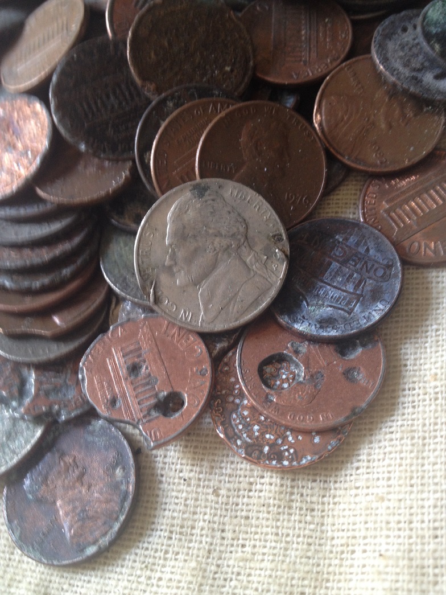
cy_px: 298
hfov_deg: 40.7
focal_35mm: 35
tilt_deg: -64.9
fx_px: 601
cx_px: 223
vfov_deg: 52.6
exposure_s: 1/20
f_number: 2.4
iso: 64
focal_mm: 4.28
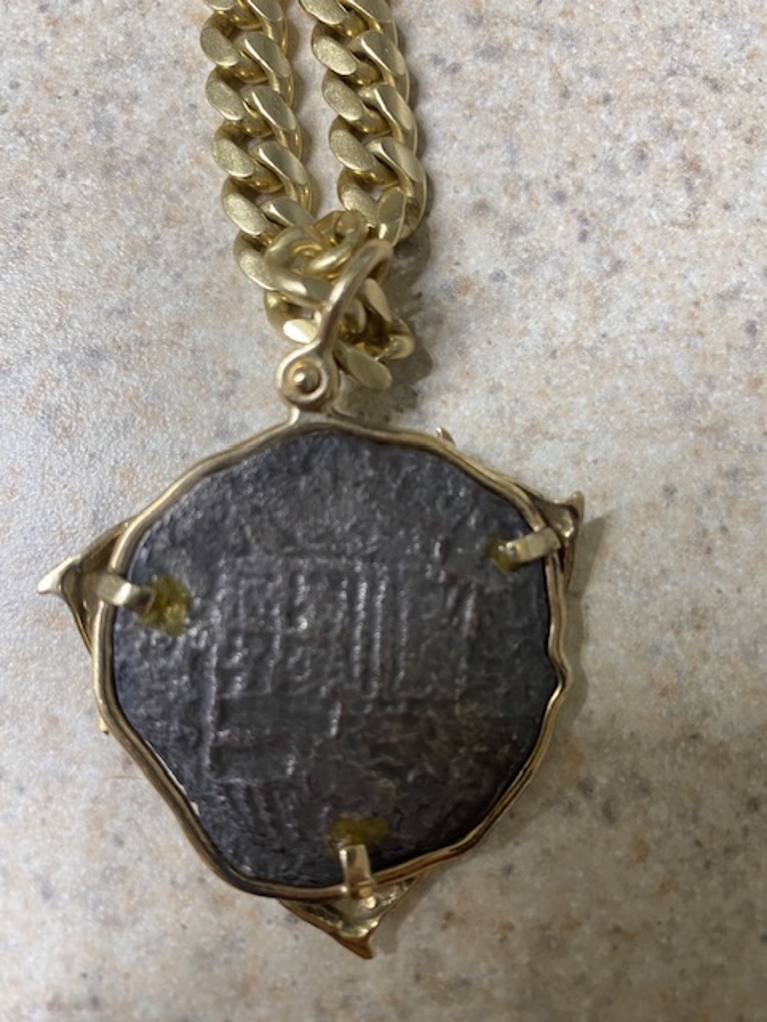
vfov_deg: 67.3
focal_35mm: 26
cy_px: 511
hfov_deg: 53.1
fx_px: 768
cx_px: 384
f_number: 1.8
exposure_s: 1/60
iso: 80
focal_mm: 4.25
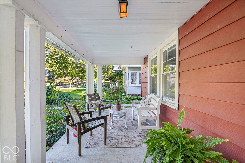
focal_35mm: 16
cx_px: 122
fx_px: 109
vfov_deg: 73.7
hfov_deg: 96.7
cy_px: 82
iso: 110
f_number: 8
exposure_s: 1/15
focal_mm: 16
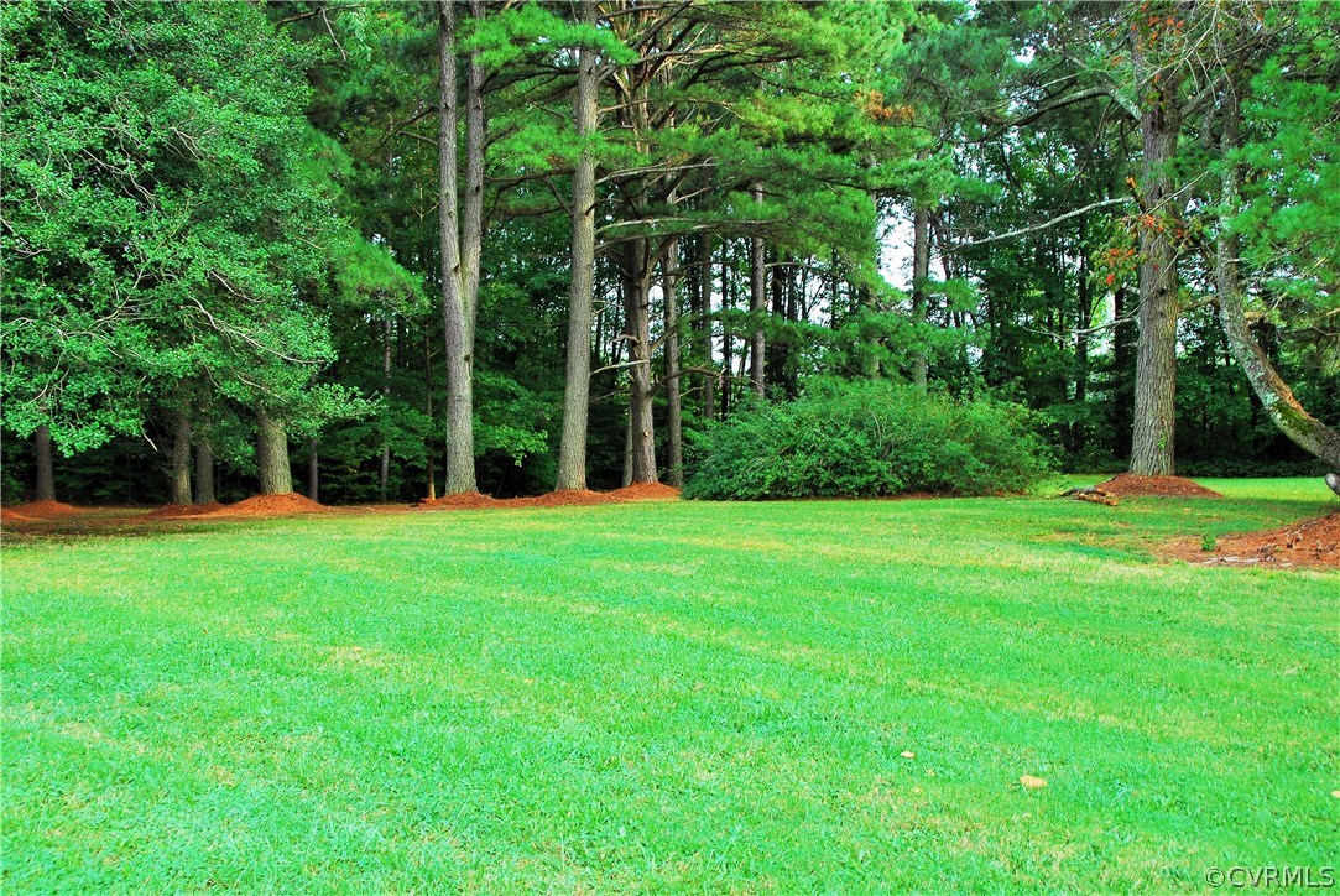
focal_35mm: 36
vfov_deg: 36.9
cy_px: 448
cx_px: 670
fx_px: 1341
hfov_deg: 53.1
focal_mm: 24
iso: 200
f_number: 8
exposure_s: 1/30
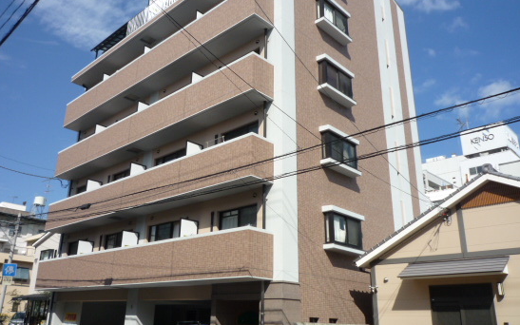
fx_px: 439
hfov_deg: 61.1
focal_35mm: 31
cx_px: 235
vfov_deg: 40.6
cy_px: 153
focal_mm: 4.4
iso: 100
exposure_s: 1/800
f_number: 4.5
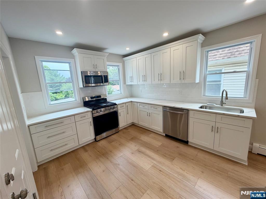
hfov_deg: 102.1
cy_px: 100
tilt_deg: -9.9
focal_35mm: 14
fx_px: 108
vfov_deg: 85.7
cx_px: 133
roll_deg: +3.5
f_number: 2.2
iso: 80
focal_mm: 2.22
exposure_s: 1/120
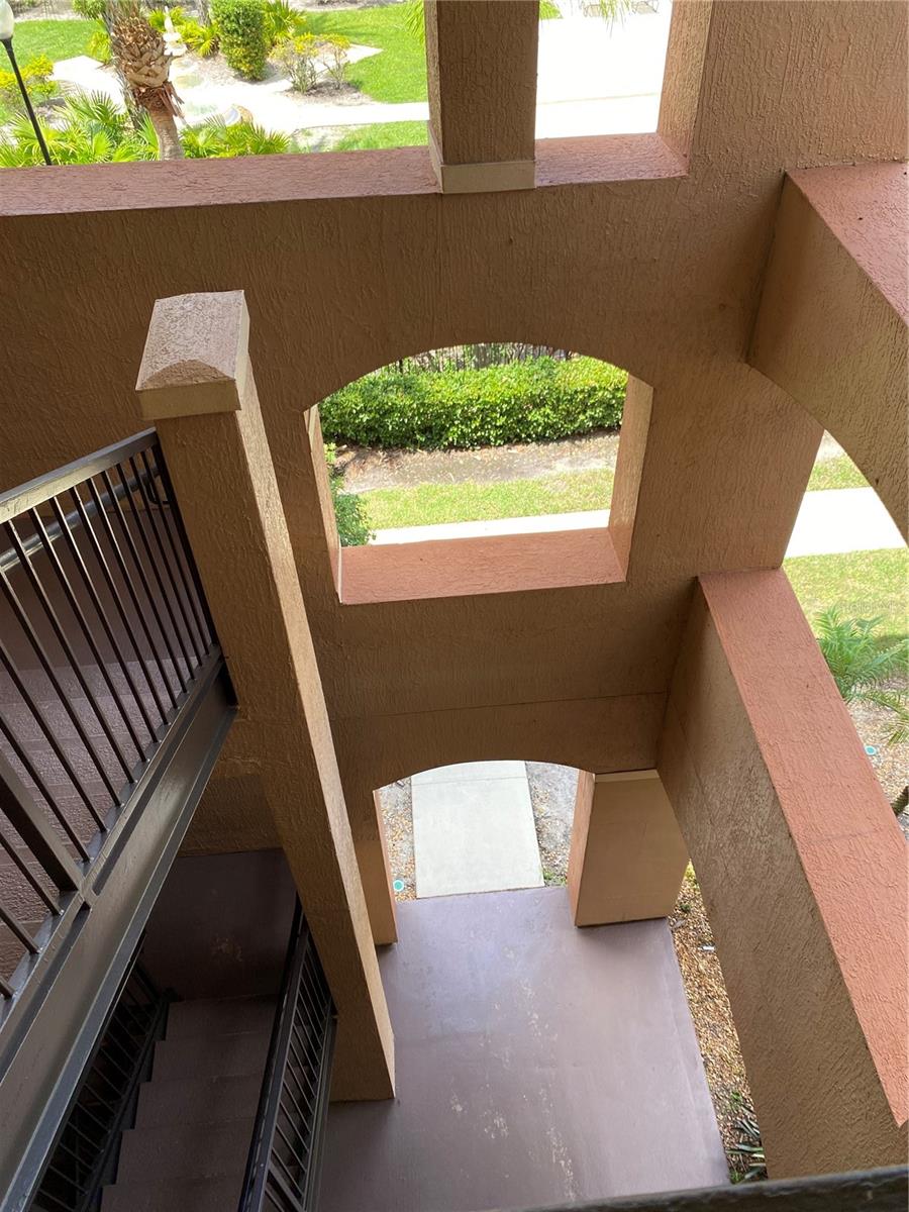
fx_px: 910
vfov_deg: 67.3
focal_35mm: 26
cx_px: 454
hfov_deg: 53.1
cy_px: 606
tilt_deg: -45.0
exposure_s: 1/288
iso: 32
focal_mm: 4.25
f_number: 1.8
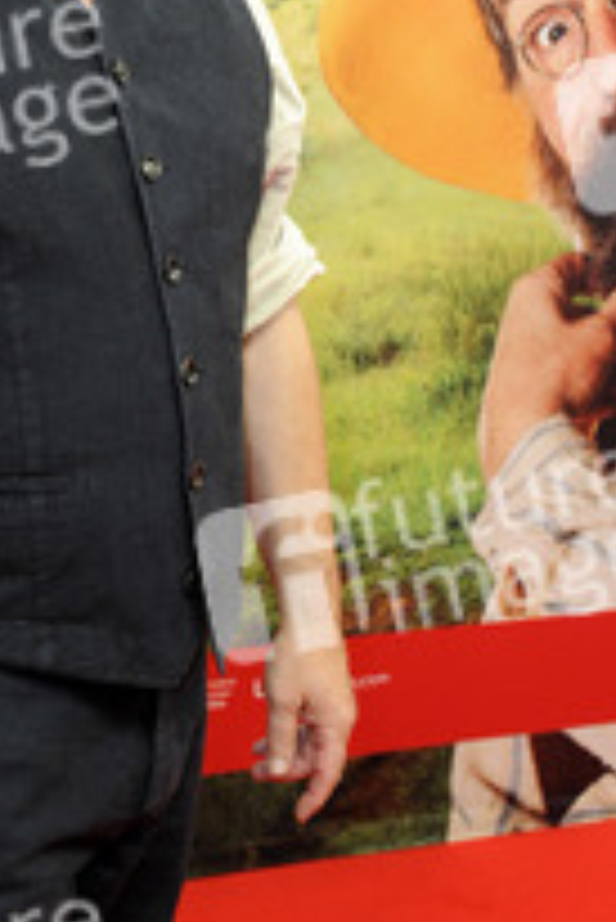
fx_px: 1998
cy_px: 333
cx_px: 20
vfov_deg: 25.9
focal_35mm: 78
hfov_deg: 17.2
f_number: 6.3
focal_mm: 40
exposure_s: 1/160
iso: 1600
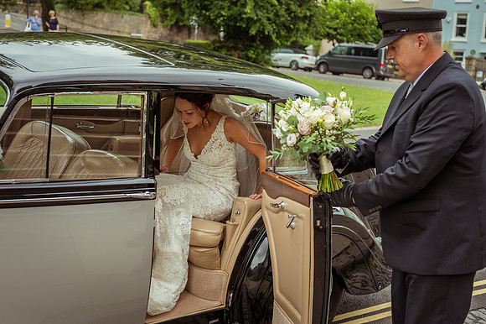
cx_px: 243
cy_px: 162
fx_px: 675
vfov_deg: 27.0
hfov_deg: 39.6
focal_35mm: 50
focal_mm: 50
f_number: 4
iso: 500
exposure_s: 1/1000
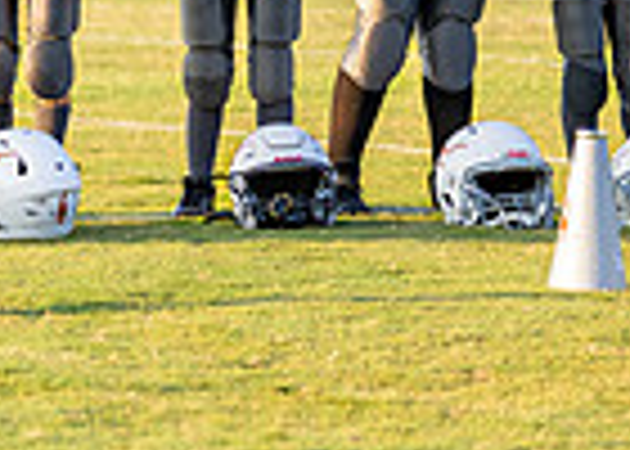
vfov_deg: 4.6
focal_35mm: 313
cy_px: -104
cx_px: -186
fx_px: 5600
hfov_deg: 6.4
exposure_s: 1/1600
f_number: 2.8
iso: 400
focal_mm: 70
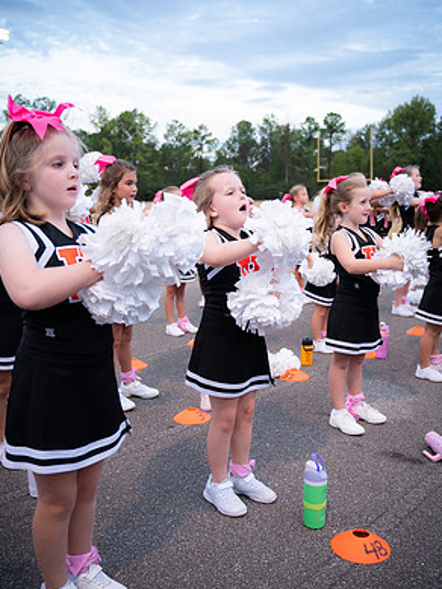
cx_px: 222
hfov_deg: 40.7
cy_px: 306
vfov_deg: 52.6
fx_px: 596
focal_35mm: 35
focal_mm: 31.5
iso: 1250
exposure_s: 1/400
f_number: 4
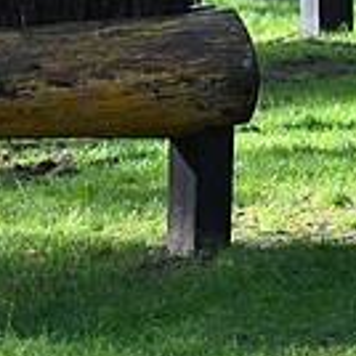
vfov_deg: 2.4
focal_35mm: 737
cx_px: -343
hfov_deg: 2.4
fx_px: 8575
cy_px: -129
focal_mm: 200
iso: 1250
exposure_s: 1/1250
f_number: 4.5
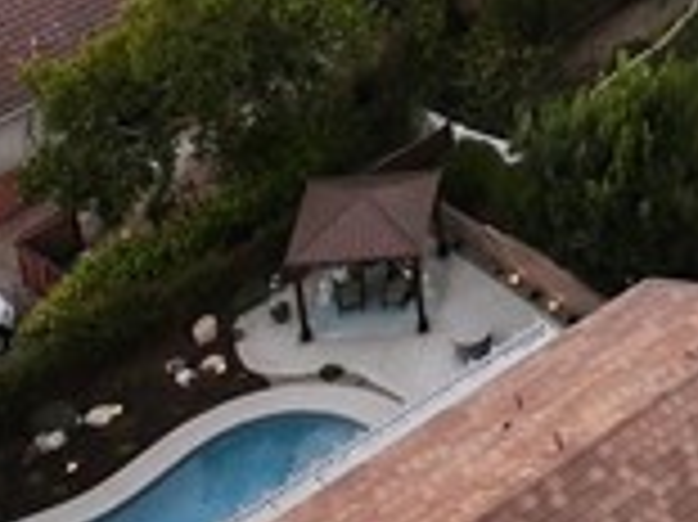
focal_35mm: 159
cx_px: 1387
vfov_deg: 8.3
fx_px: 3204
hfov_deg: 11.3
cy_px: -839
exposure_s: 1/80
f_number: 2.8
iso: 390
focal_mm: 12.3
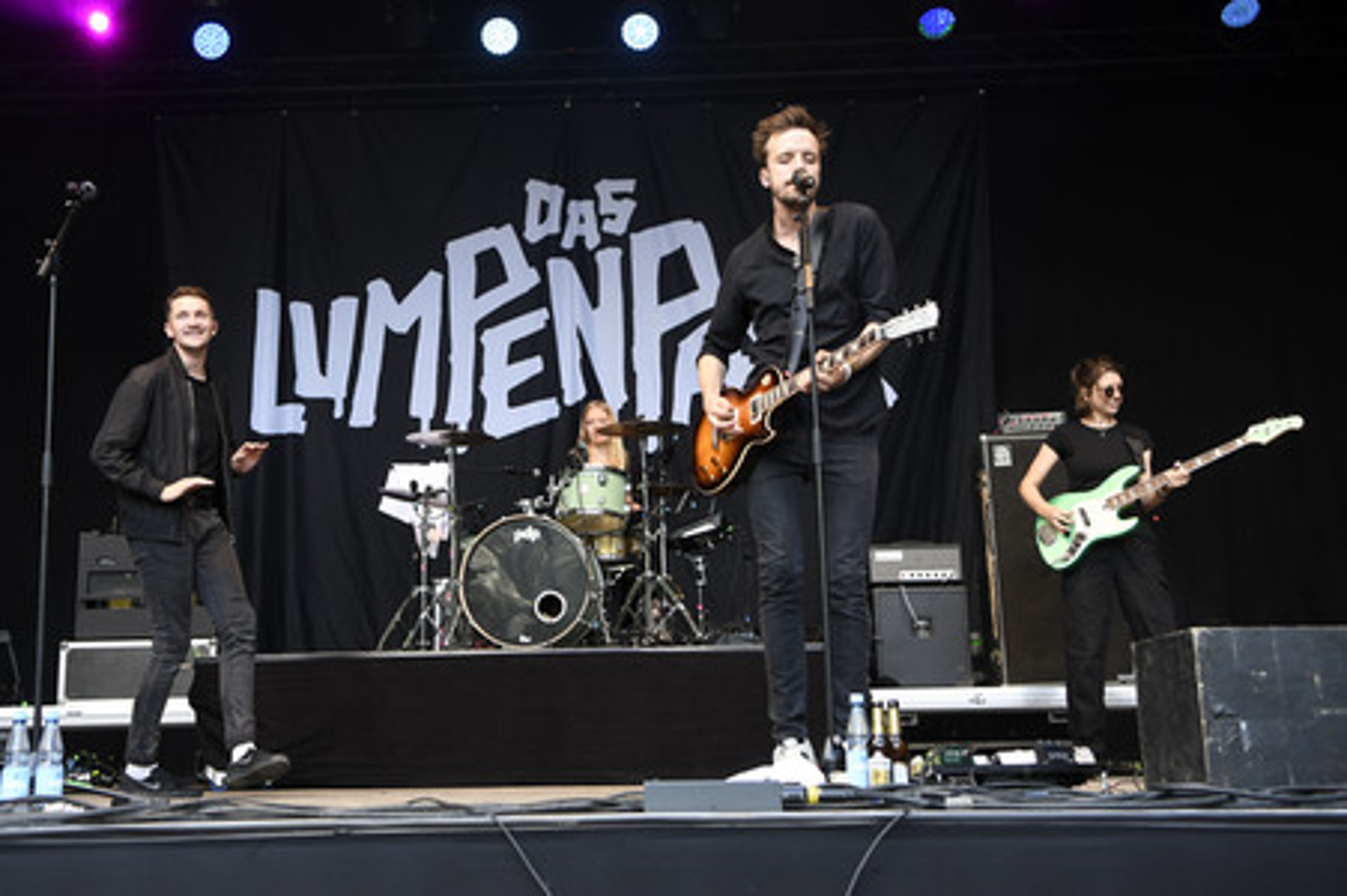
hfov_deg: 48.5
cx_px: 674
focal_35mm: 40
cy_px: 448
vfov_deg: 33.4
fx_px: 1496
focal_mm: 40
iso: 800
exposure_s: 1/320
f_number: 4
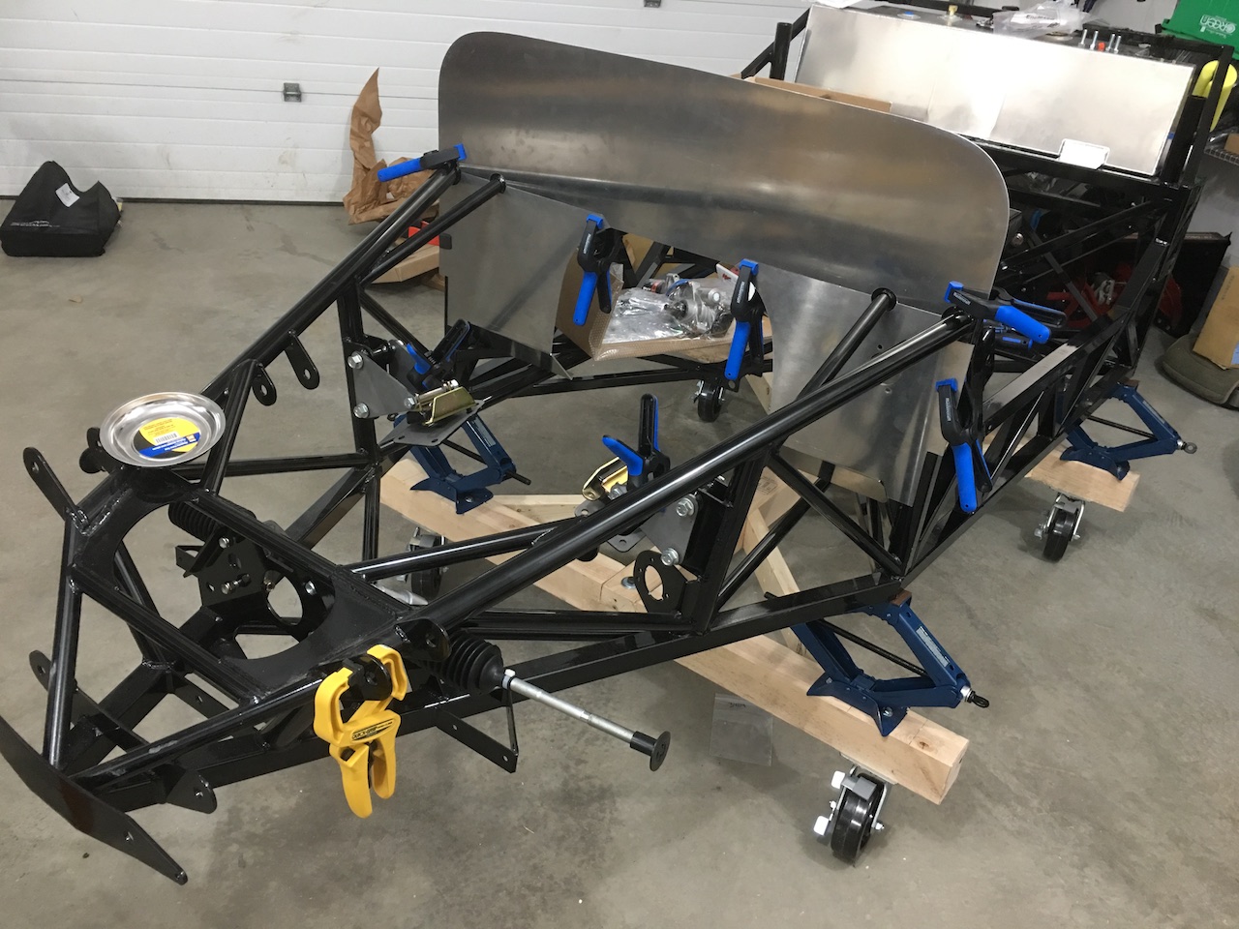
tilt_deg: -30.8
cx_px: 620
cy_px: 464
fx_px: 1038
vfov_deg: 48.2
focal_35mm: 29
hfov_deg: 61.7
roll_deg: -6.0
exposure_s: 1/15
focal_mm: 4.15
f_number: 2.2
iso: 80
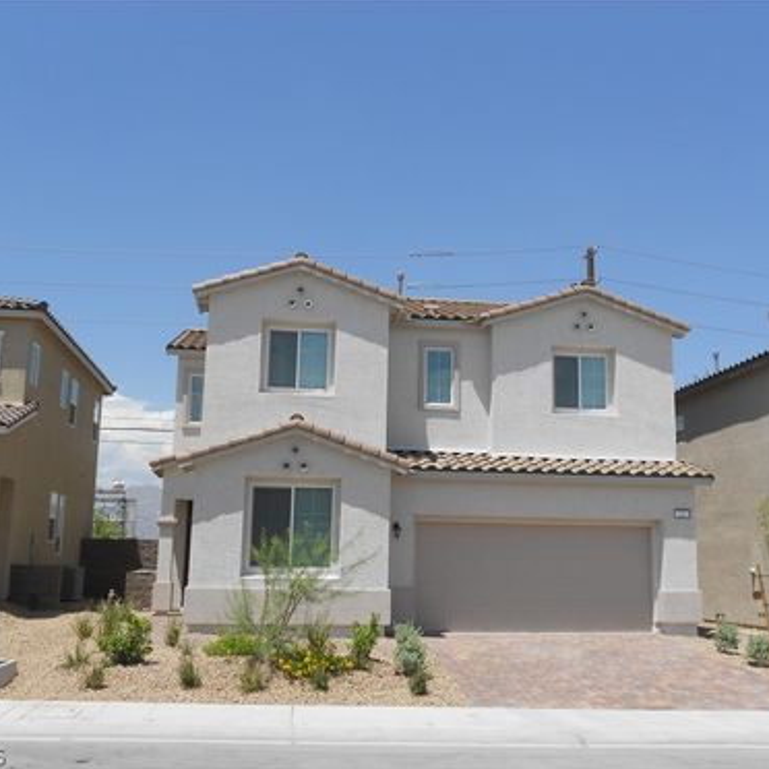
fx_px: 955
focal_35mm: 38
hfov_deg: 43.8
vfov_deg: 43.9
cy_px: 386
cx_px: 411
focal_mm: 5.8
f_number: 3.6
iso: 80
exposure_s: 1/1250
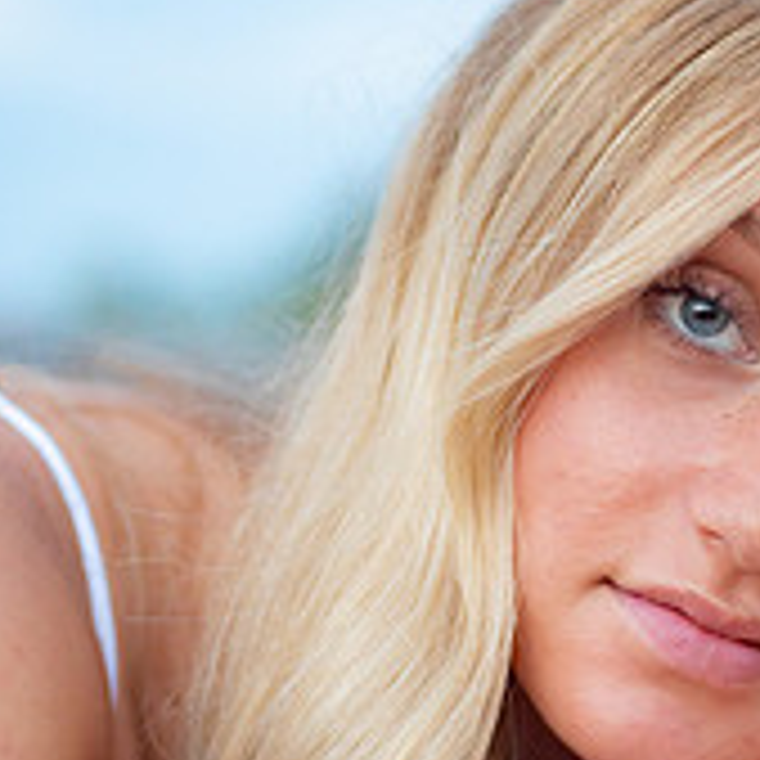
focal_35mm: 202
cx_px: 708
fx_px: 5018
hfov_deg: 8.6
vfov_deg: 8.6
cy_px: 836
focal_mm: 43
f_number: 1.8
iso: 800
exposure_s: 1/320
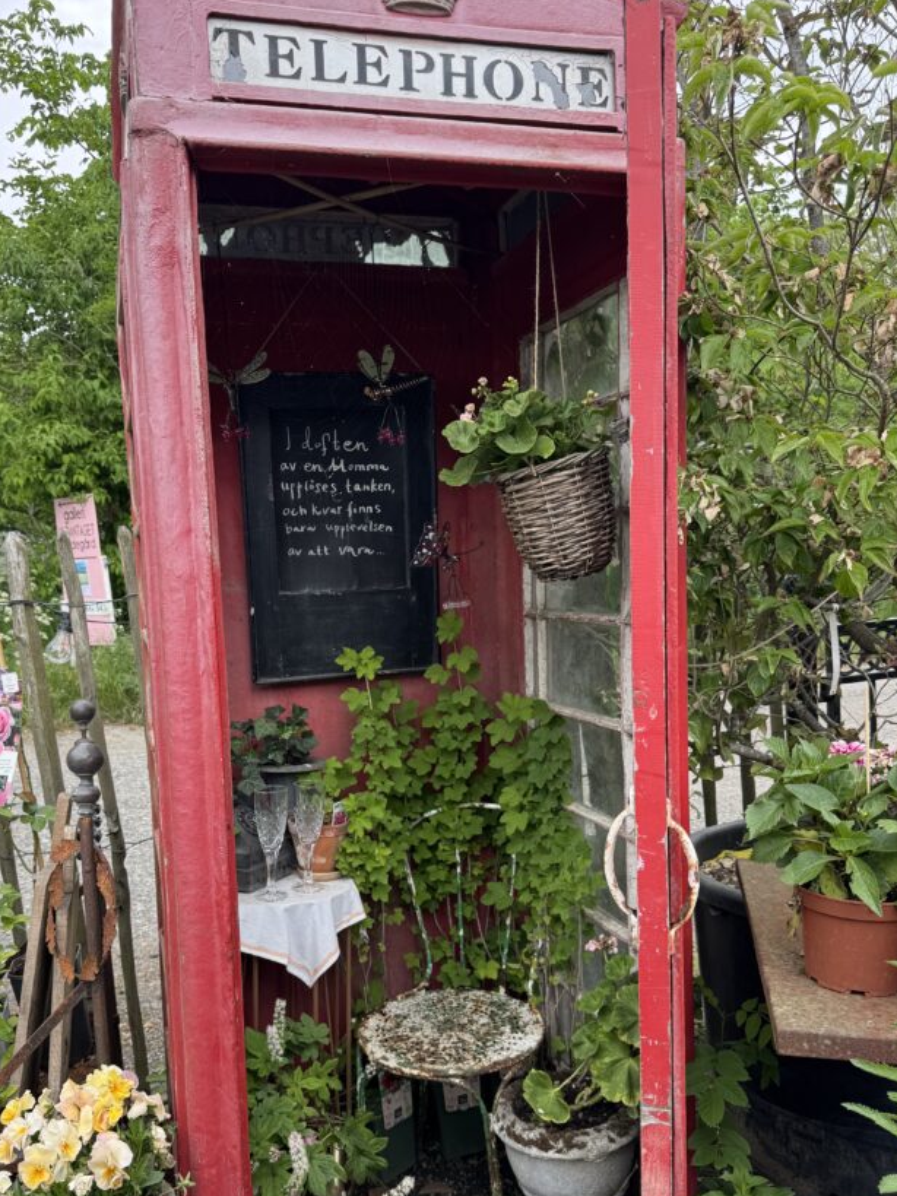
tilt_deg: -7.6
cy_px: 672
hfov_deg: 46.7
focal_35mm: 30
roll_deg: +3.6
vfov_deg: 59.8
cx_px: 396
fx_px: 1037
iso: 80
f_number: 1.78
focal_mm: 6.76
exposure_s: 1/439
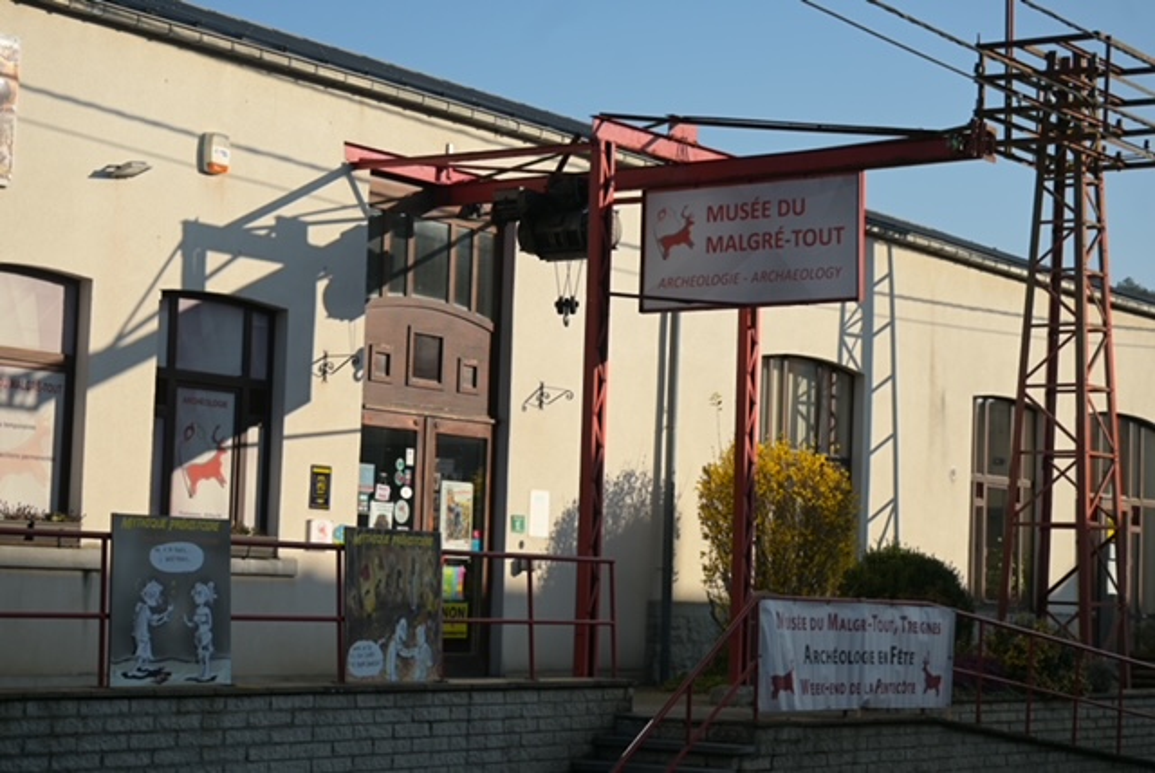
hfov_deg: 27.0
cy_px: 386
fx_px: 2408
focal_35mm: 75
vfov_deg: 18.2
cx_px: 578
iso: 100
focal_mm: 50
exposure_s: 1/640
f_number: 5
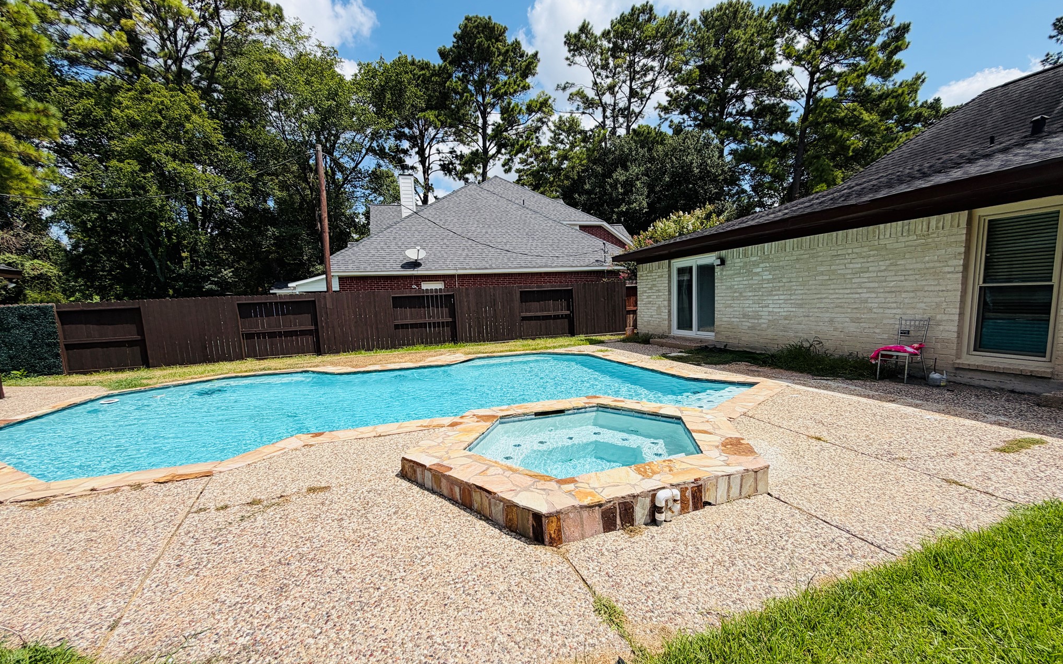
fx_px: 435
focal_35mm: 15
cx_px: 527
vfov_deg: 74.7
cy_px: 351
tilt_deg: -7.9
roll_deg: +3.5
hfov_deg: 101.5
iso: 20
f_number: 2.2
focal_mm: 2.22
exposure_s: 1/1211
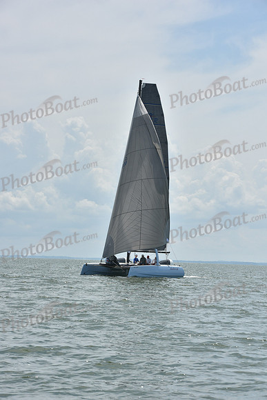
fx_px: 1390
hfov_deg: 11.0
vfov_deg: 16.4
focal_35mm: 125
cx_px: 134
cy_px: 200
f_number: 11
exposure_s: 1/1000
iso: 320
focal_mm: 125
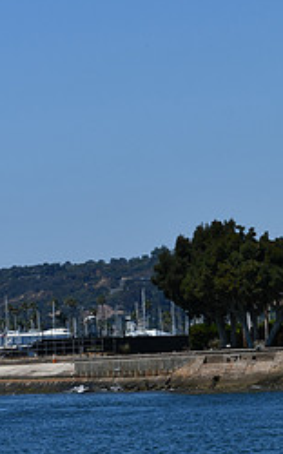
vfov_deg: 8.5
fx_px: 3064
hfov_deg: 5.2
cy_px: 253
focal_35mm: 248
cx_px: 506
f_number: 9
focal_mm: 70
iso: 100
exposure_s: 1/640
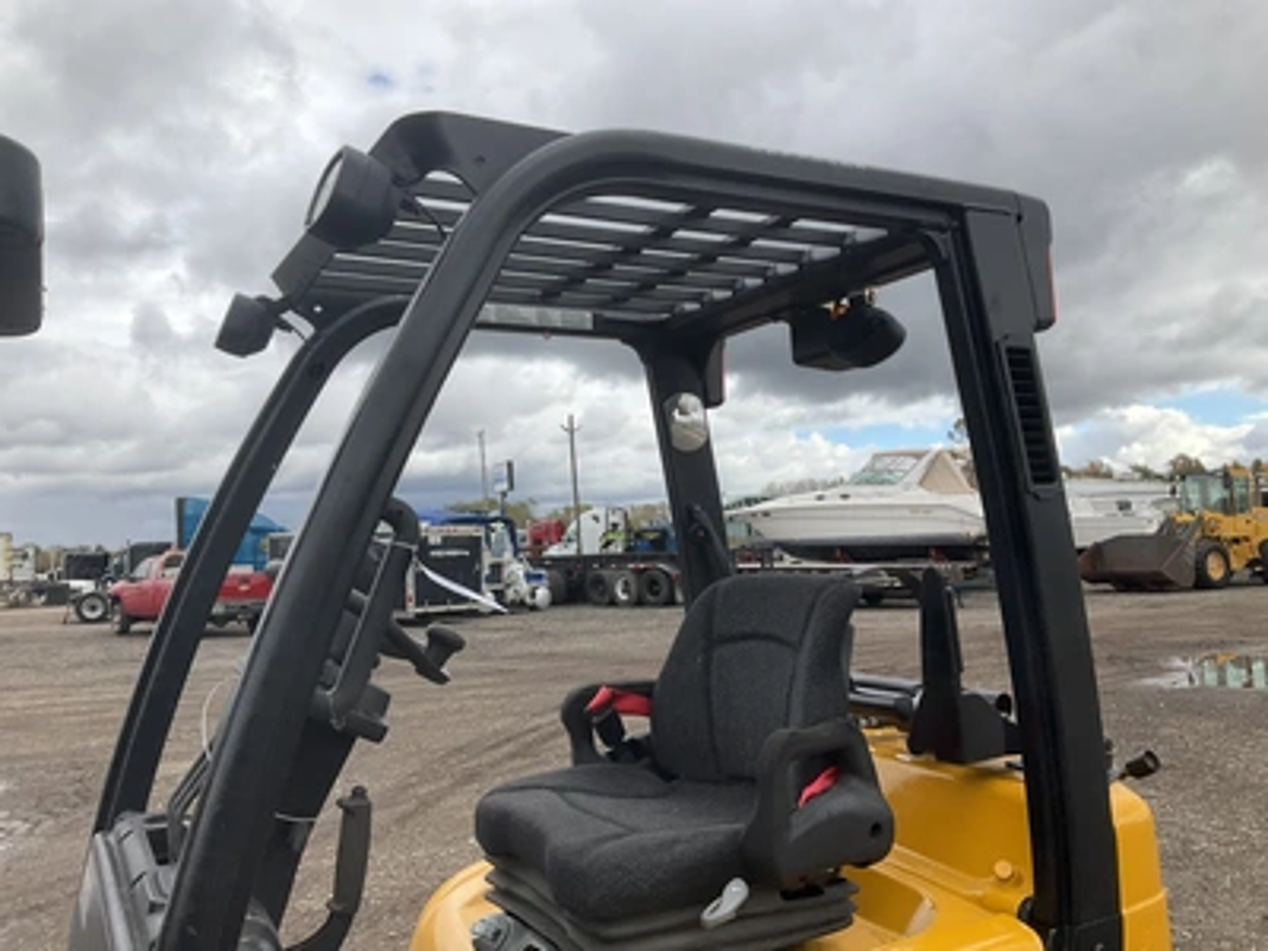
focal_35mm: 29
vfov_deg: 48.2
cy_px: 476
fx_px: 1062
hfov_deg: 61.7
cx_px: 634
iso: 25
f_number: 1.8
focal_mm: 3
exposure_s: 1/898
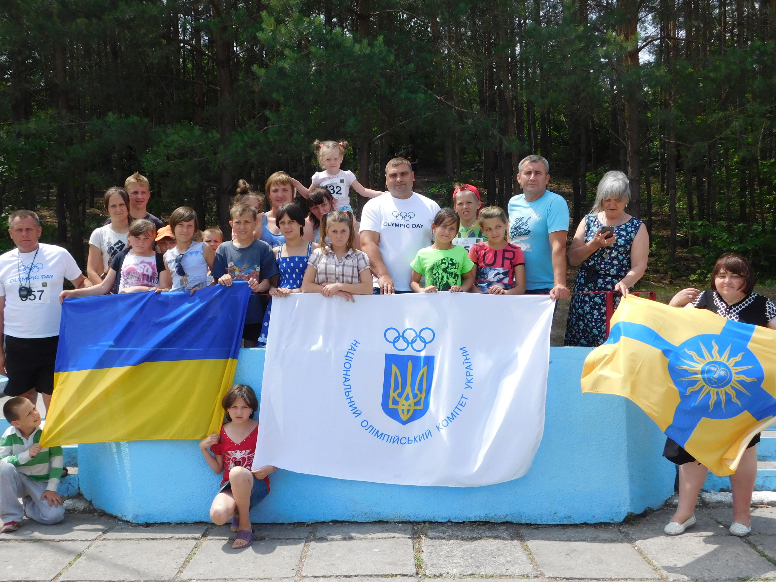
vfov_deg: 39.7
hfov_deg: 51.4
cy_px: 291
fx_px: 807
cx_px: 388
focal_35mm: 36
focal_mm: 6.3
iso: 125
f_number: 3.5
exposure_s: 1/1000
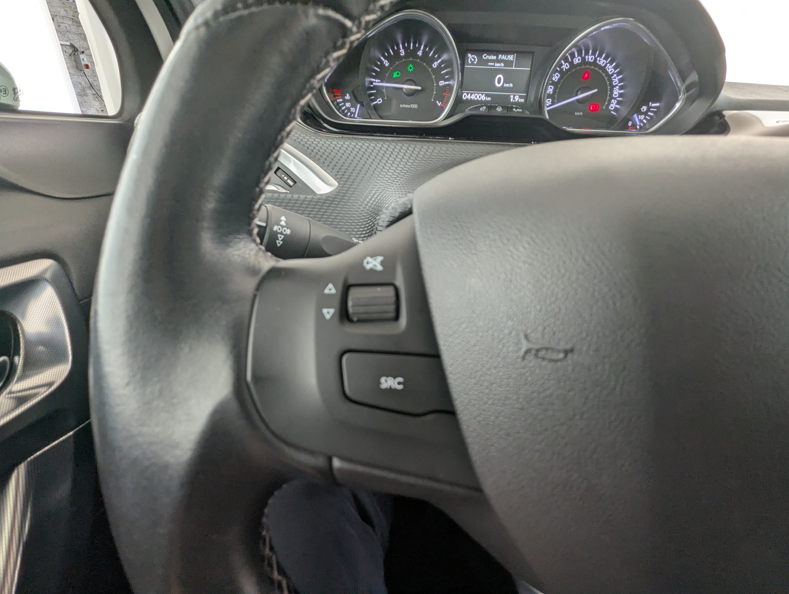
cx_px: 394
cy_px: 297
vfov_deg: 78.2
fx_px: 365
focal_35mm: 16
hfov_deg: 94.4
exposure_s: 1/48.4
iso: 105
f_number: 2.2
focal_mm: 2.35
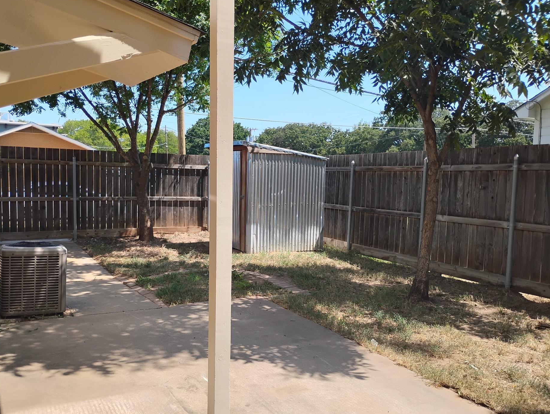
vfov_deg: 45.5
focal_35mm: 31
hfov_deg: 58.2
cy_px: 225
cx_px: 248
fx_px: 493
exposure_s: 1/497
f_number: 1.8
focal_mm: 4.26
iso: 100
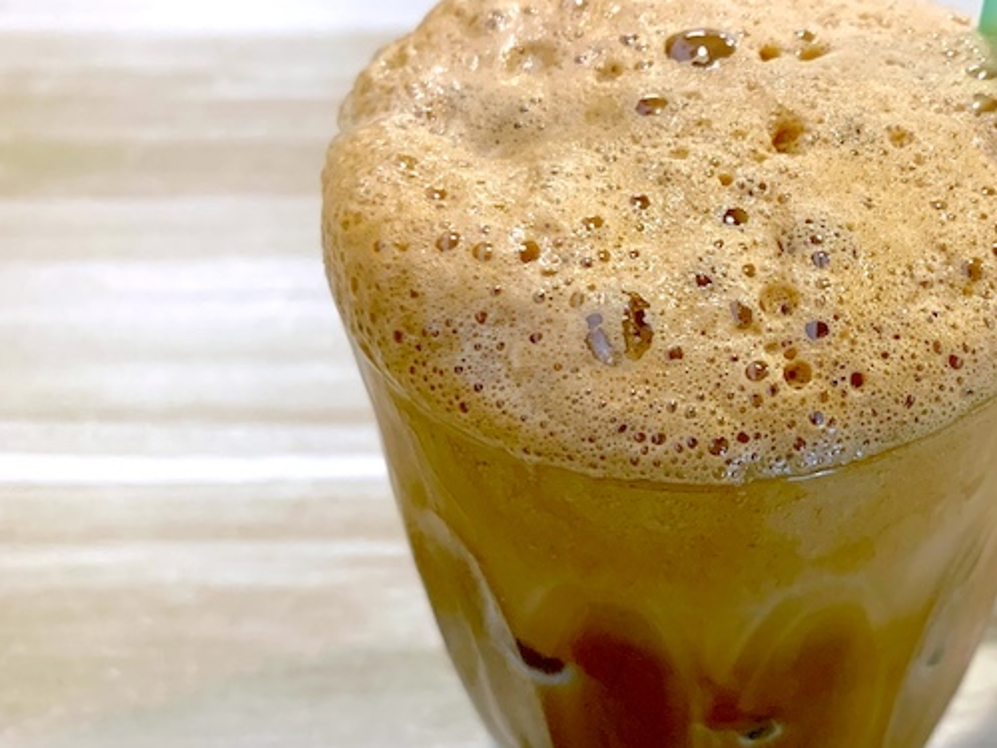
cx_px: 744
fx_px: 1123
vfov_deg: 36.8
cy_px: 394
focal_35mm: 39
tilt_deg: -48.7
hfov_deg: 46.2
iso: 400
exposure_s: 1/52
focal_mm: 4.25
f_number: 1.8
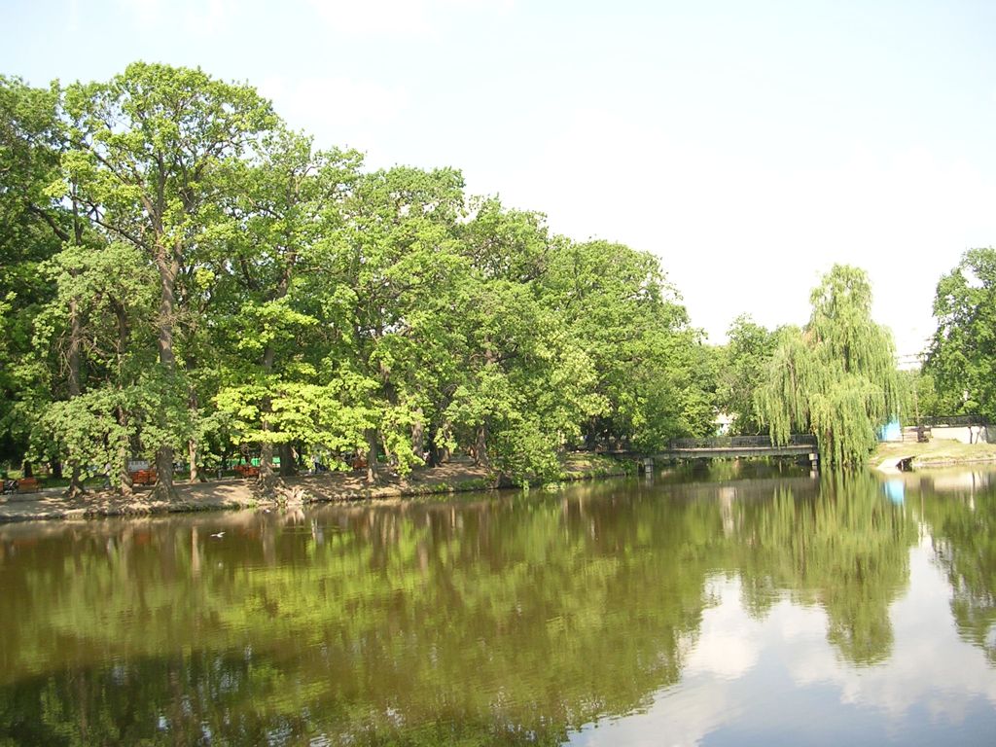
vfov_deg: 37.7
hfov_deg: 49.0
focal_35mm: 38
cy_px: 374
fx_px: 1093
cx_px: 498
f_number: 2.8
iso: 50
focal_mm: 5.8
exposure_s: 1/318
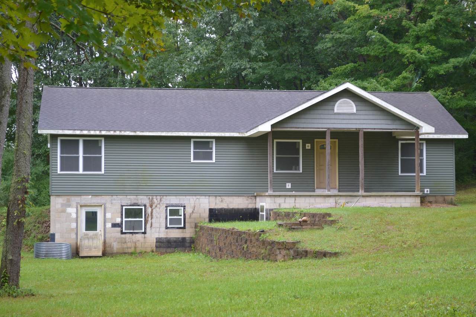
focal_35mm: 68
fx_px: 892
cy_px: 158
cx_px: 238
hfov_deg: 29.9
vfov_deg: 20.1
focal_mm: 45
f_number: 5.3
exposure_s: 1/30
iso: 180
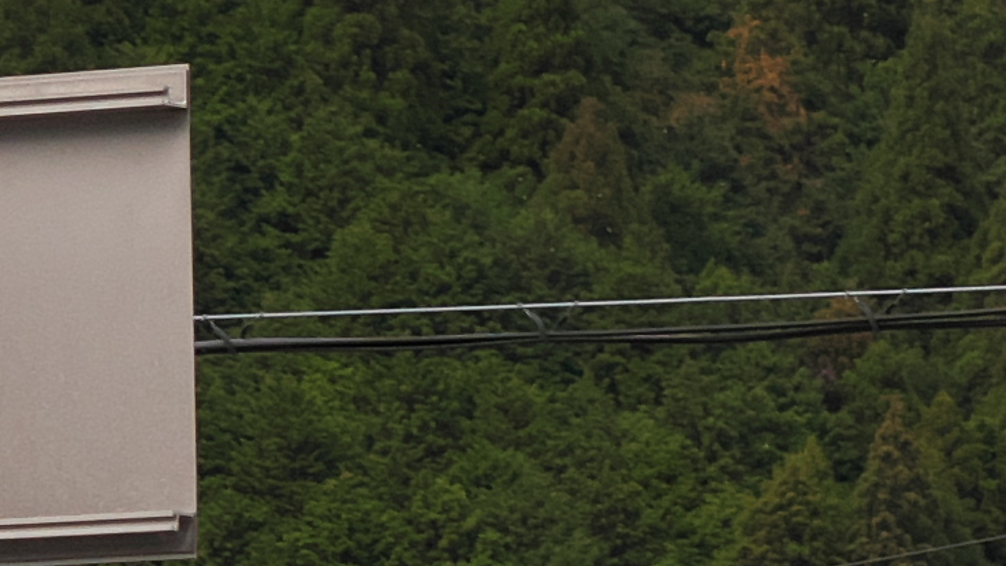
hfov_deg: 3.1
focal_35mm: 691
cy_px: 859
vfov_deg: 1.8
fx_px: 18432
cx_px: 2072
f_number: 5.6
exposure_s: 1/320
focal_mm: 45
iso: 200
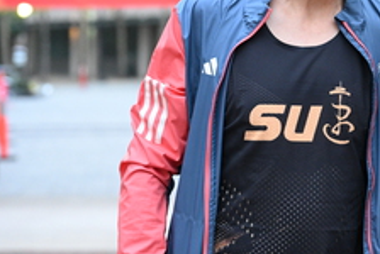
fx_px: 1945
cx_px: 431
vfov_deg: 7.5
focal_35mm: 184
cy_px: 48
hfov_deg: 11.0
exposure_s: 1/200
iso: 3200
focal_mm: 75
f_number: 4
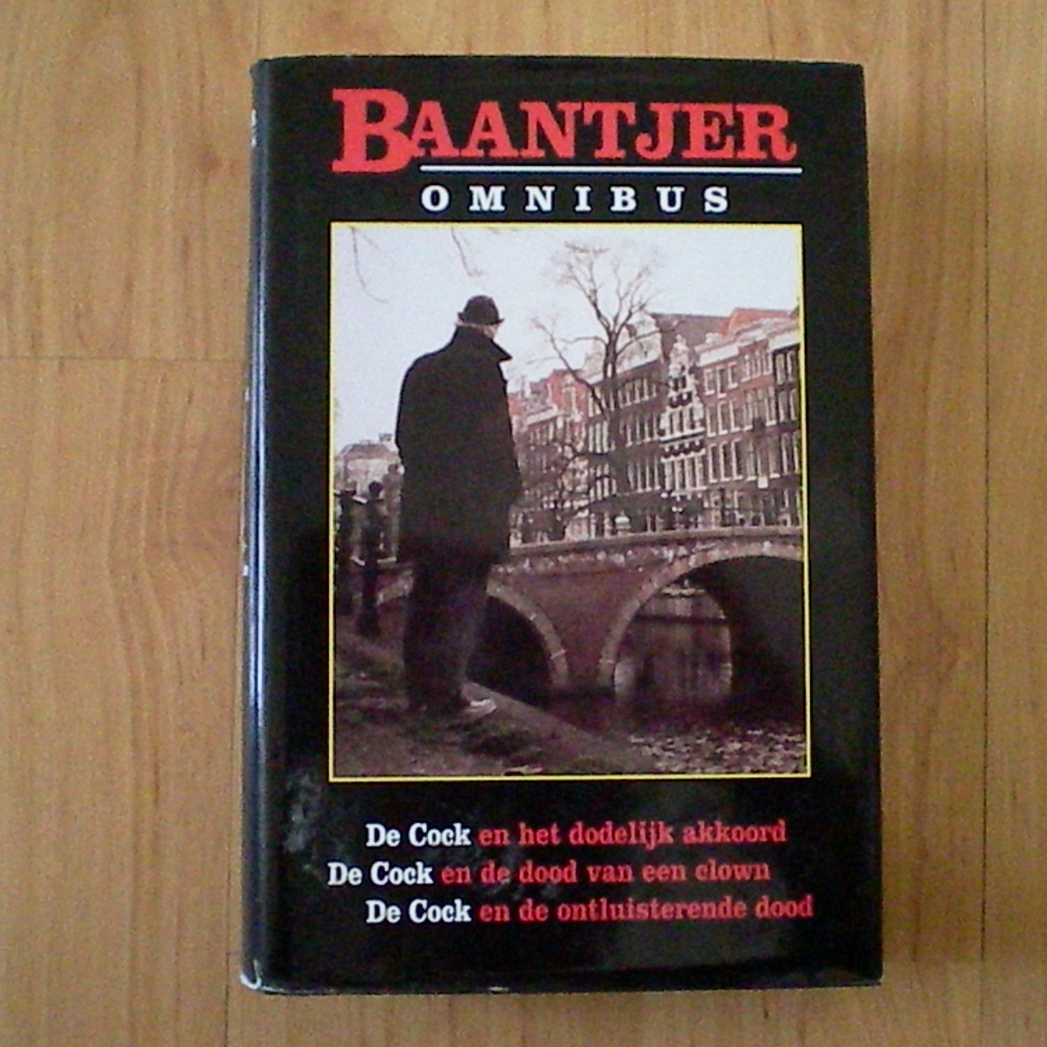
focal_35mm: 45
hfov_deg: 37.5
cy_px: 524
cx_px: 590
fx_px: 1540
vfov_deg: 37.6
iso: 1800
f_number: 3.1
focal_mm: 6.3
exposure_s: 1/83.1
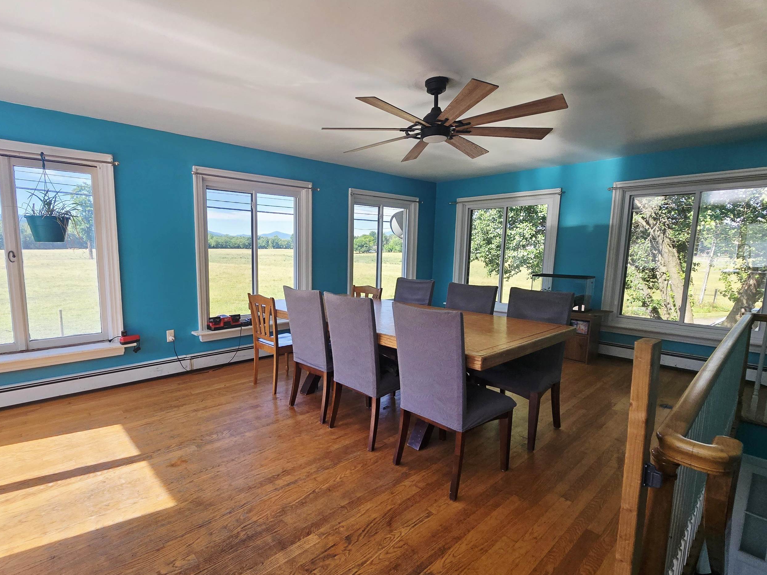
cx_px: 330
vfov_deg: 78.1
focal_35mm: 16
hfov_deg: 93.9
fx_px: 355
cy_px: 297
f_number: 2.2
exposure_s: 1/256
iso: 50
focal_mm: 2.2
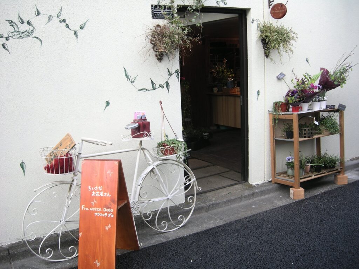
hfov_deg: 51.4
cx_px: 180
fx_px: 373
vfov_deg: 39.7
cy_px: 134
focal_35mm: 36
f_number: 2.7
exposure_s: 1/49.4
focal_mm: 7.5
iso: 64
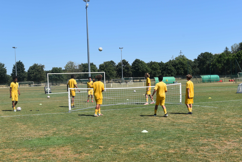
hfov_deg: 37.9
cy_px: 81
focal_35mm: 52
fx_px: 353
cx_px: 121
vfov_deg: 25.8
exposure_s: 1/400
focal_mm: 35
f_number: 10
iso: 200
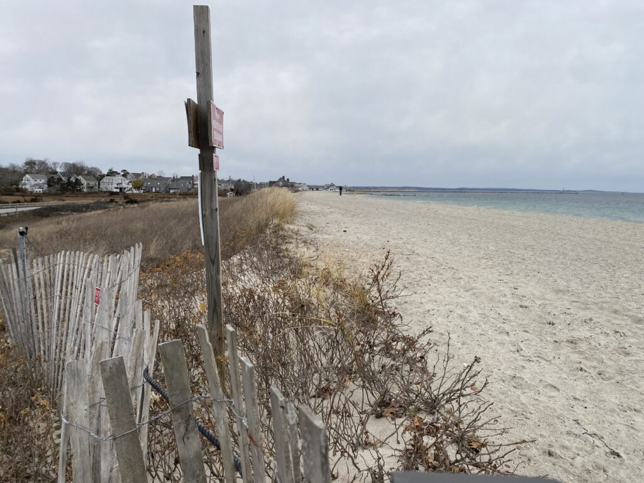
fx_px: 484
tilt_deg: -8.7
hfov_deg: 67.3
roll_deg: -0.5
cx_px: 322
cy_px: 242
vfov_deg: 53.1
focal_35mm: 26
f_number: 1.8
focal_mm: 4.25
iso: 32
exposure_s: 1/481
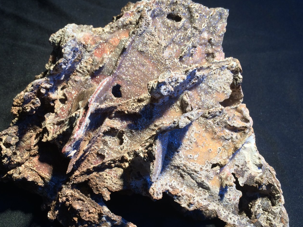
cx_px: 142
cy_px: 130
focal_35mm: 37
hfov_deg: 50.1
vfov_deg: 38.6
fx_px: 324
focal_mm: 4.15
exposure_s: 1/33
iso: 64
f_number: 2.2
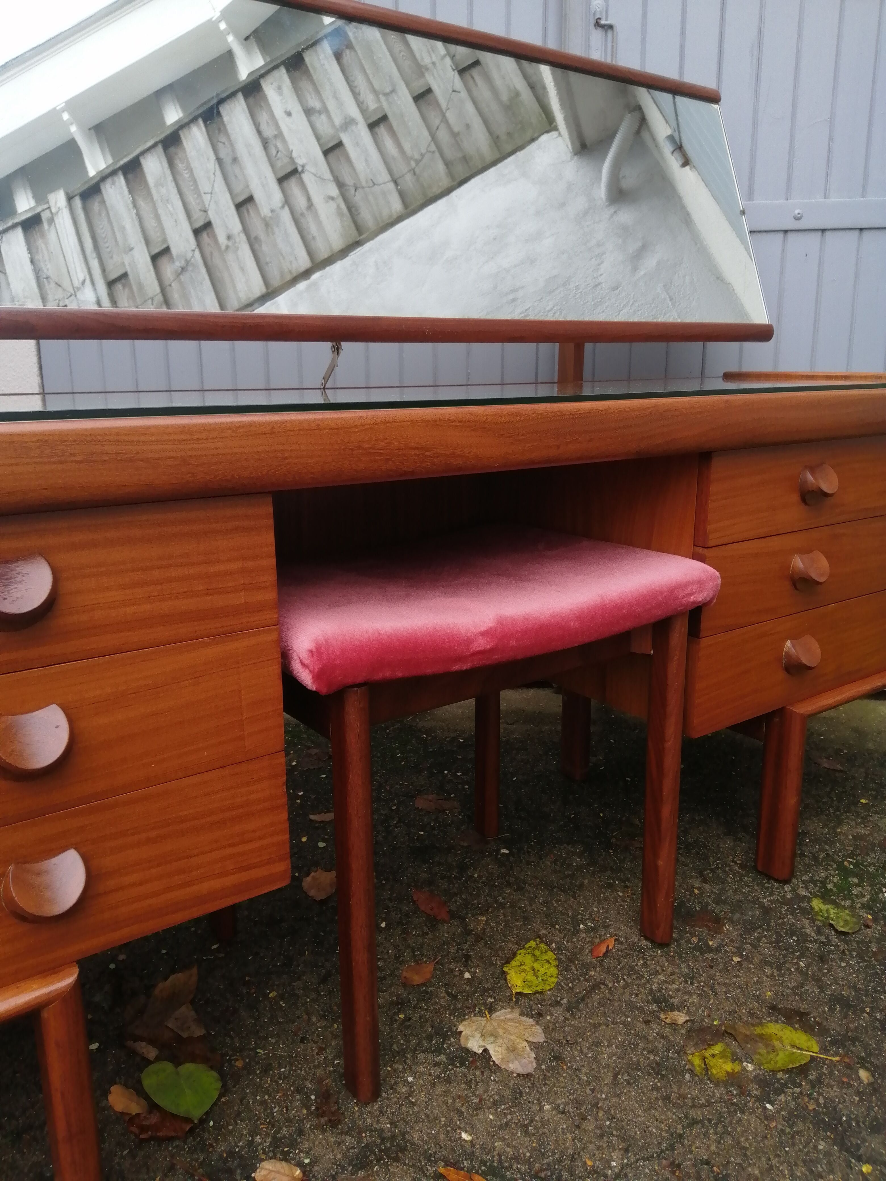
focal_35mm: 26
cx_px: 443
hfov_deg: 53.1
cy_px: 590
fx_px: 887
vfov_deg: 67.3
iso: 50
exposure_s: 1/170
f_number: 1.8
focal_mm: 3.6
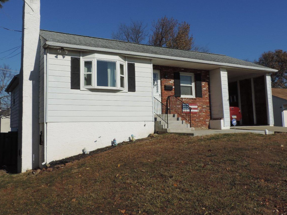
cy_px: 94
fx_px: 290
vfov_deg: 40.6
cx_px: 133
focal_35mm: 35
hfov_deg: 52.6
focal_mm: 4.9
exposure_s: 1/1250
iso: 80
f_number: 4.3
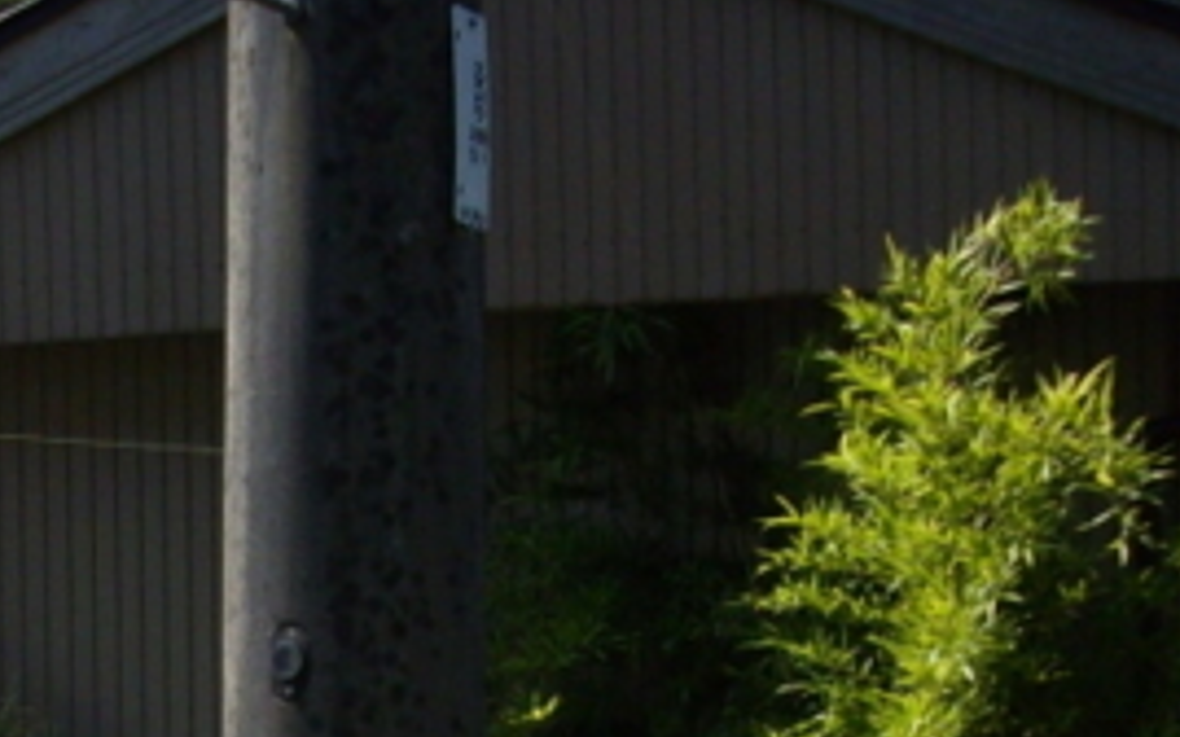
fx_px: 3987
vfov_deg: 10.3
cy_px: 1062
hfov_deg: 16.6
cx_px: 136
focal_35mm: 124
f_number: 5.6
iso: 80
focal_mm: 6.2
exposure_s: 1/250
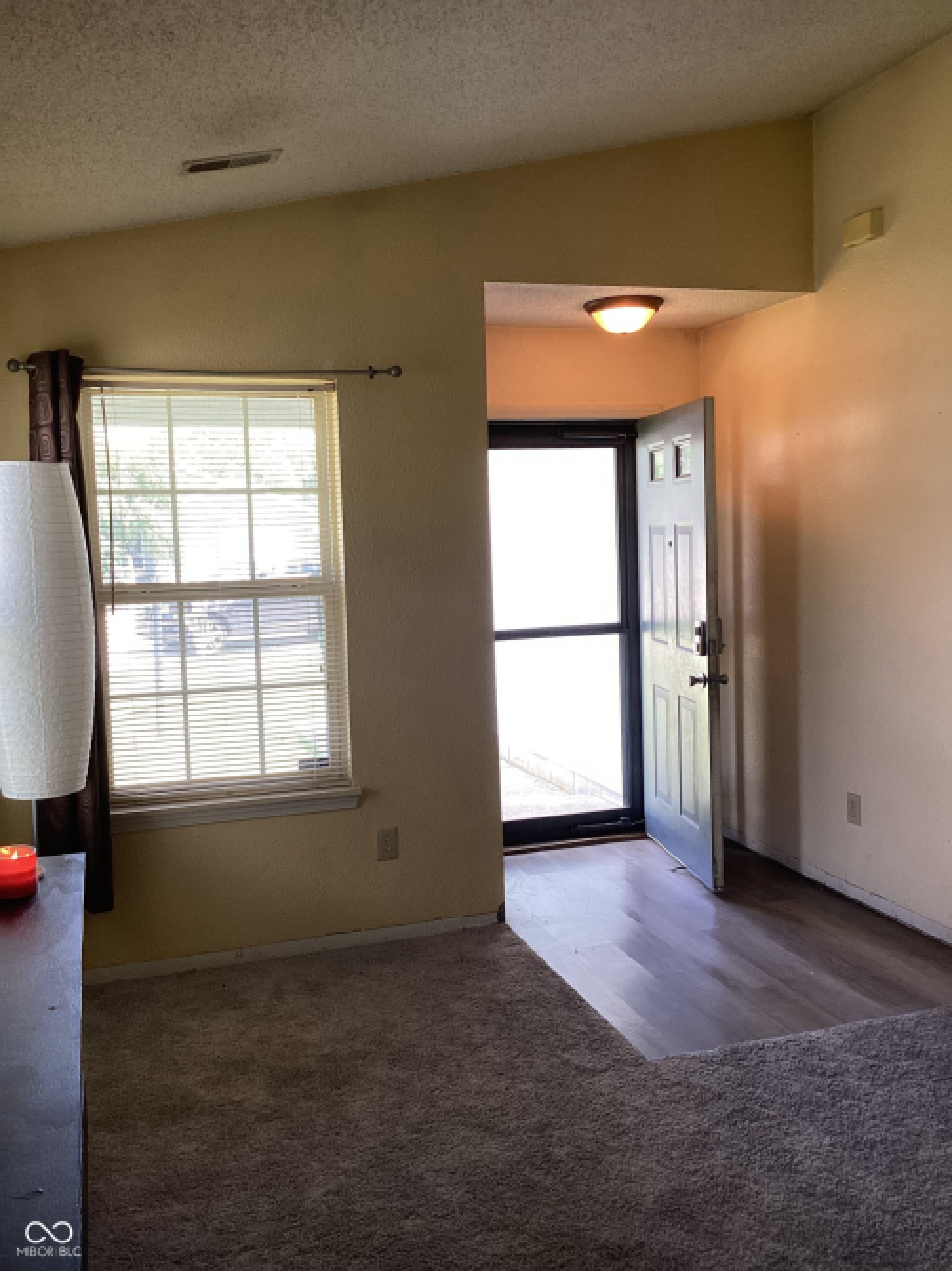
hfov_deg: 45.4
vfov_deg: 58.4
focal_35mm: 31
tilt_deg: -5.5
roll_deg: +1.6
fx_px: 1137
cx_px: 476
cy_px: 636
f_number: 2.4
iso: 80
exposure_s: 1/120
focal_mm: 3.3
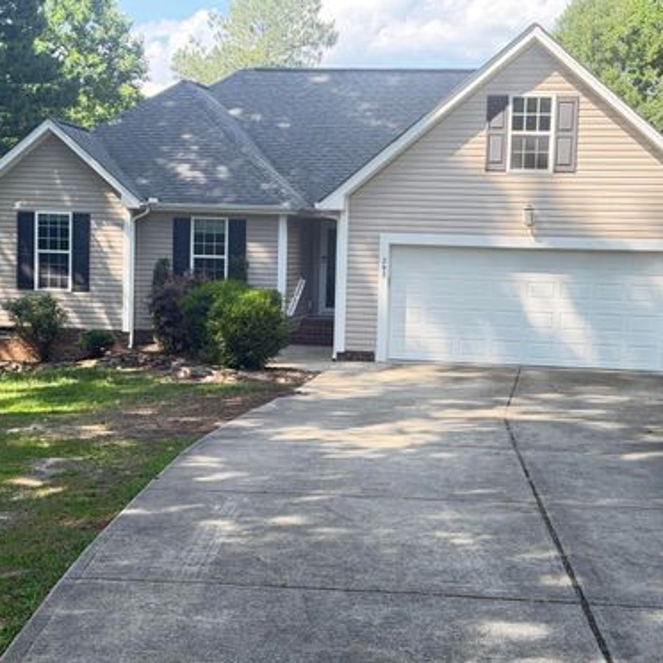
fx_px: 1235
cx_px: 353
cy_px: 332
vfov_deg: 30.0
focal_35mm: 57
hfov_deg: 30.0
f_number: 1.78
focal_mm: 6.76
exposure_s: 1/349
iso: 80
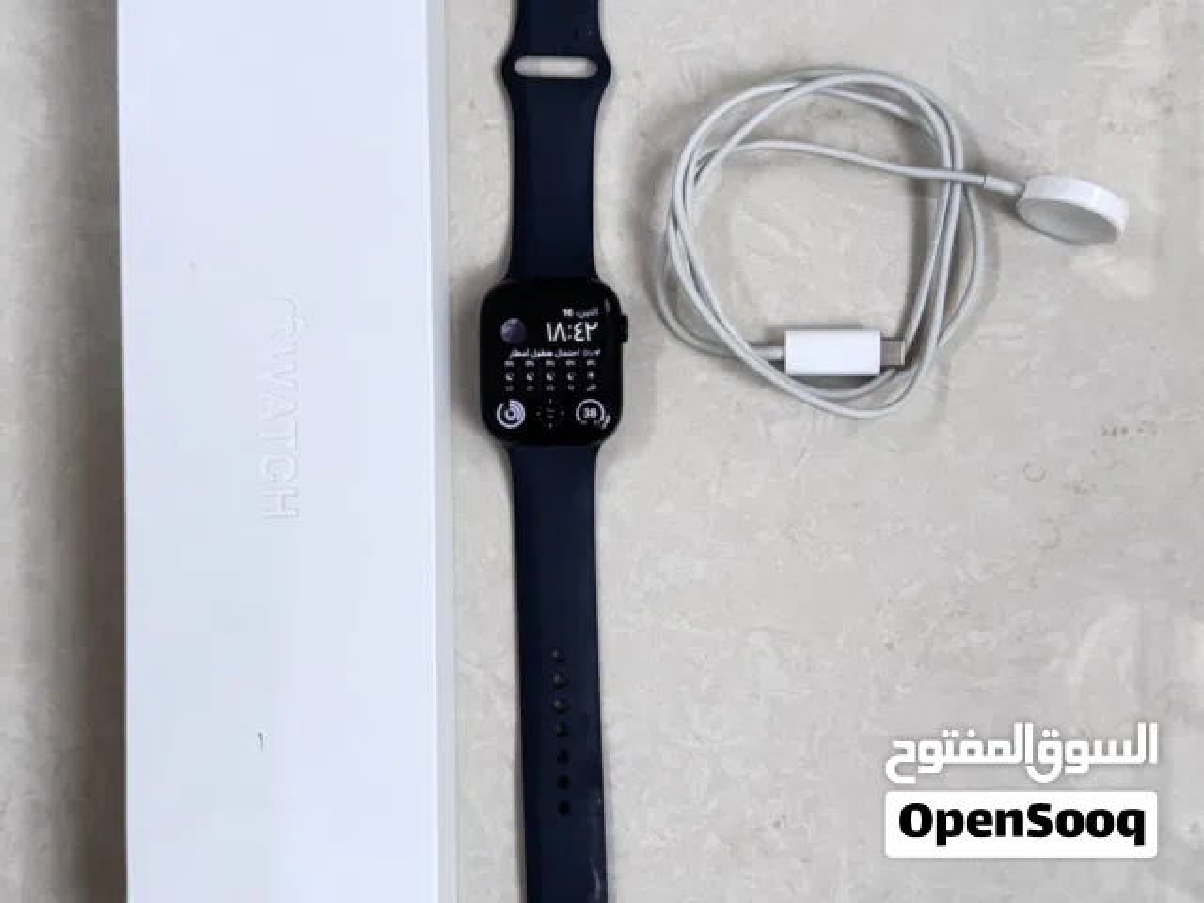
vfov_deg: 56.8
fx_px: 835
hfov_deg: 71.6
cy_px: 452
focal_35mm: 24
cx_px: 602
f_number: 1.78
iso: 800
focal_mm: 6.76
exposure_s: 1/56
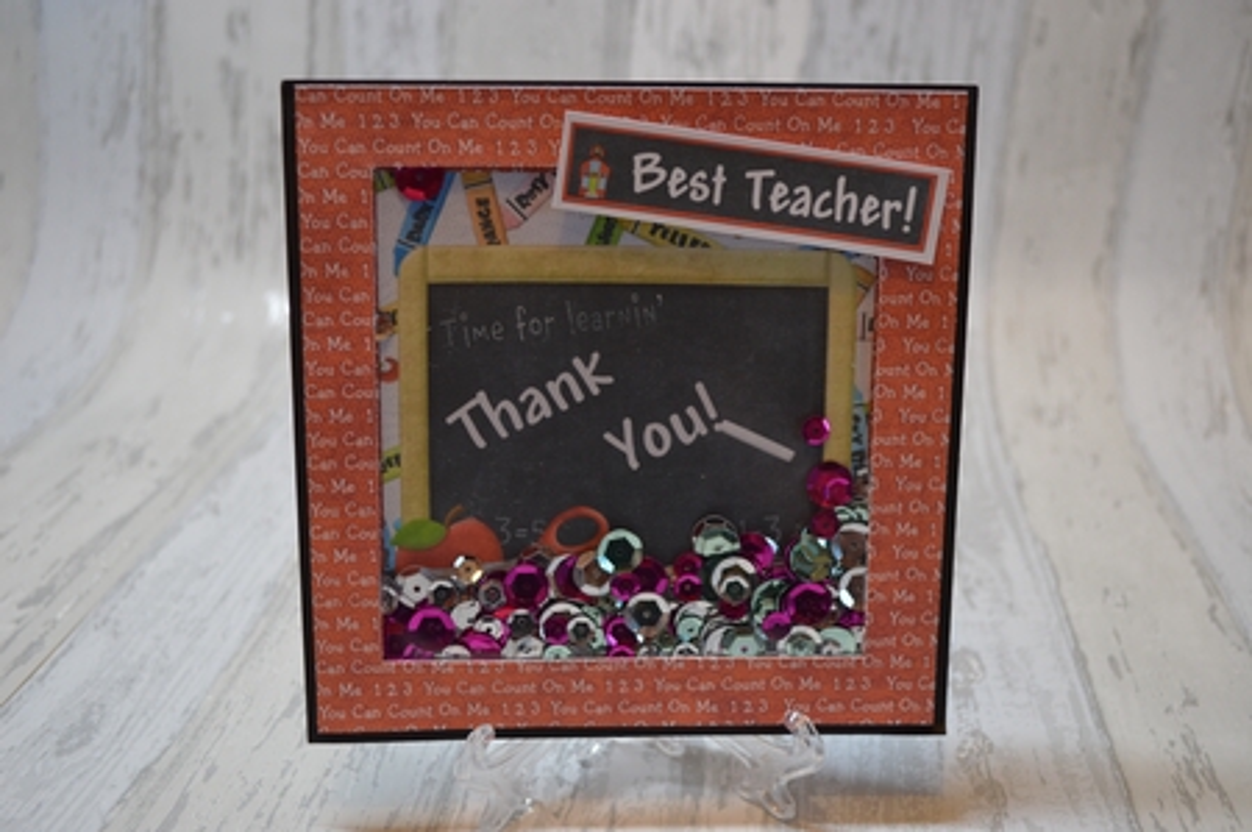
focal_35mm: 36
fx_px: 1251
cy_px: 416
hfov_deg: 53.2
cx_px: 626
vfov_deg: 36.8
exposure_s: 1/20
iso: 400
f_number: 4
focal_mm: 24
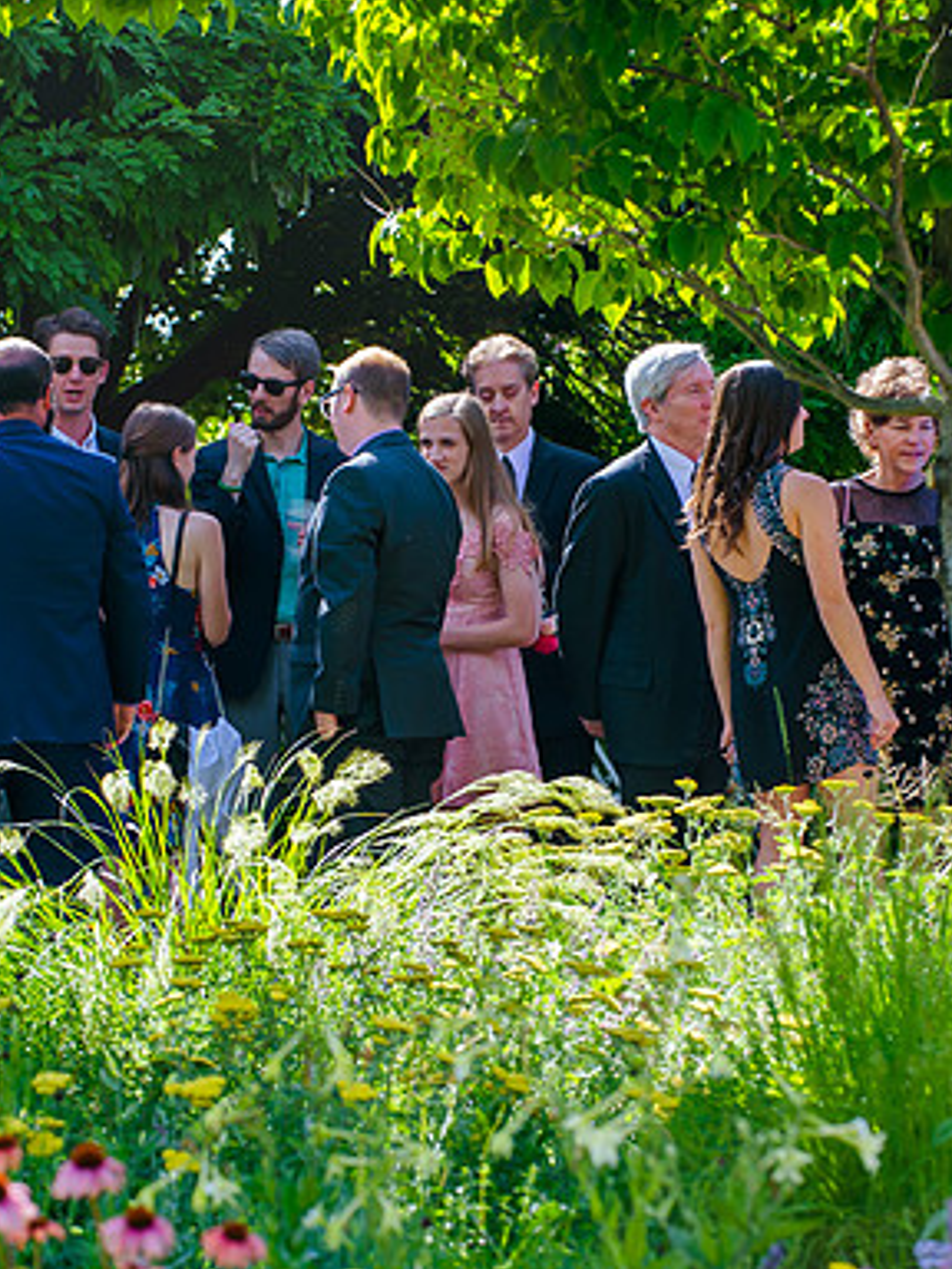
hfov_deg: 7.6
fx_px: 7187
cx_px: 466
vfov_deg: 10.1
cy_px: 634
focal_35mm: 196
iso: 400
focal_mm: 135
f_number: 5.6
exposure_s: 1/400
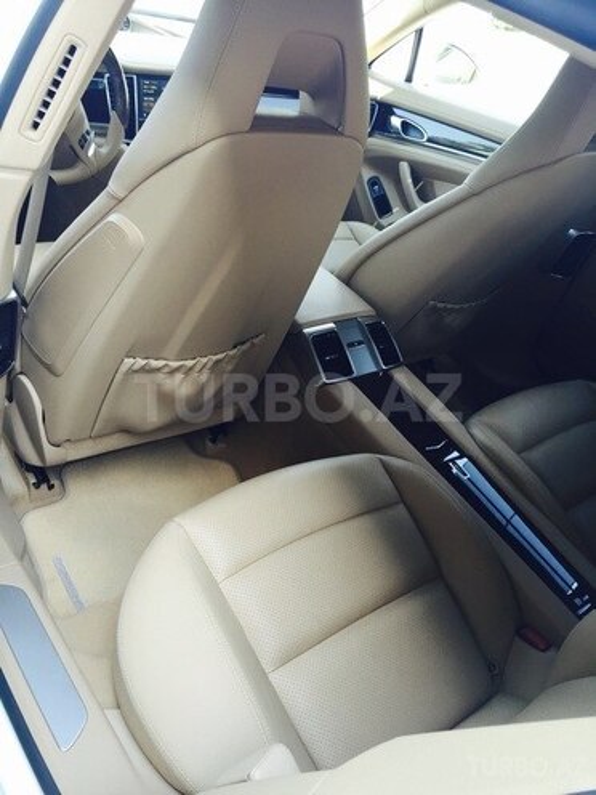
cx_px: 298
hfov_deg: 48.2
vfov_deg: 61.7
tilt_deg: -35.8
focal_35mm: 29
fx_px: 666
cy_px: 398
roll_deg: -11.0
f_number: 2.2
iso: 50
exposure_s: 1/100
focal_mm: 4.15
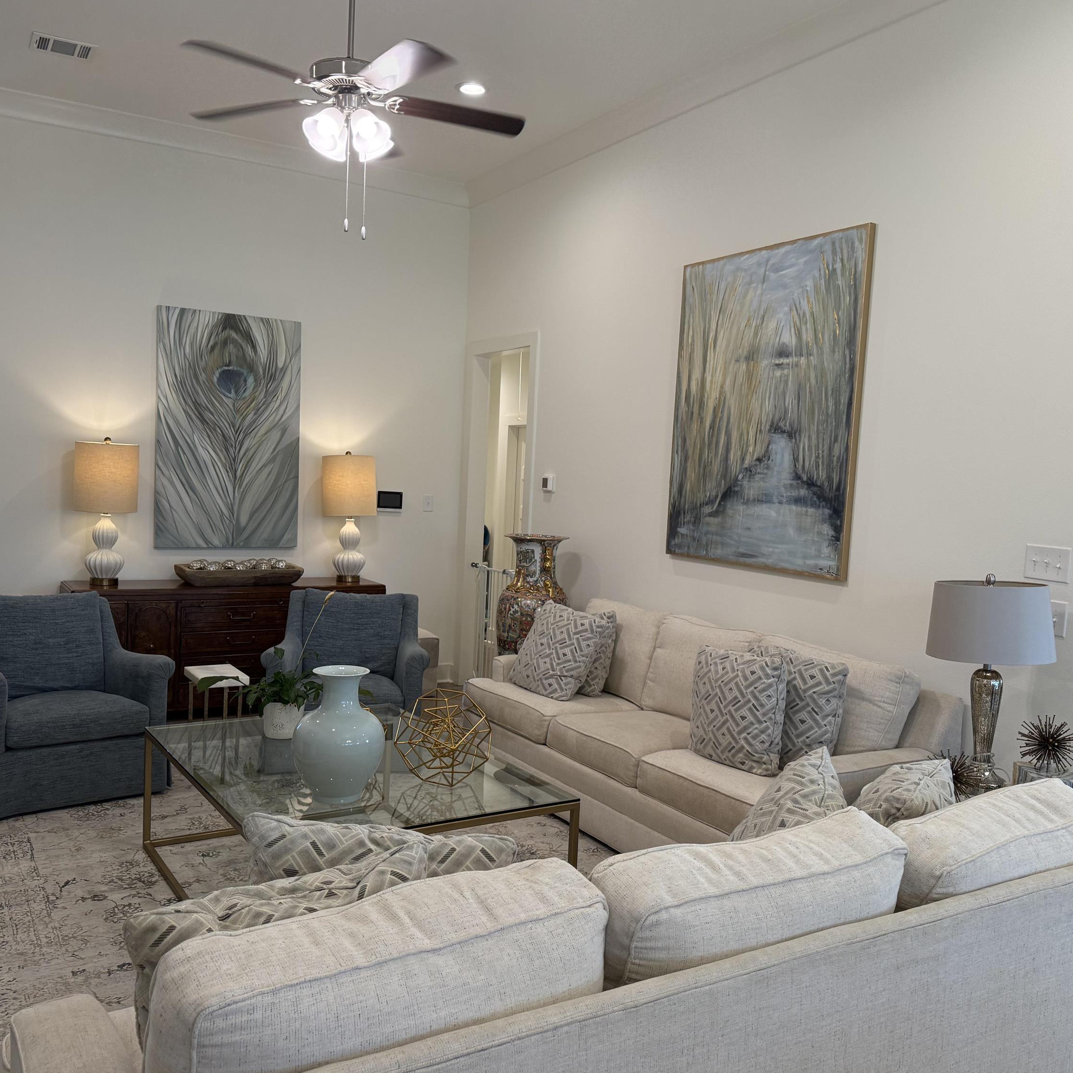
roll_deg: -2.5
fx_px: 1017
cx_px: 529
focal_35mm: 29
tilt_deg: -3.1
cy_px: 540
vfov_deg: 55.6
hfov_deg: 55.6
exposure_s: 1/120
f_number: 1.78
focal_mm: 6.76
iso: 160
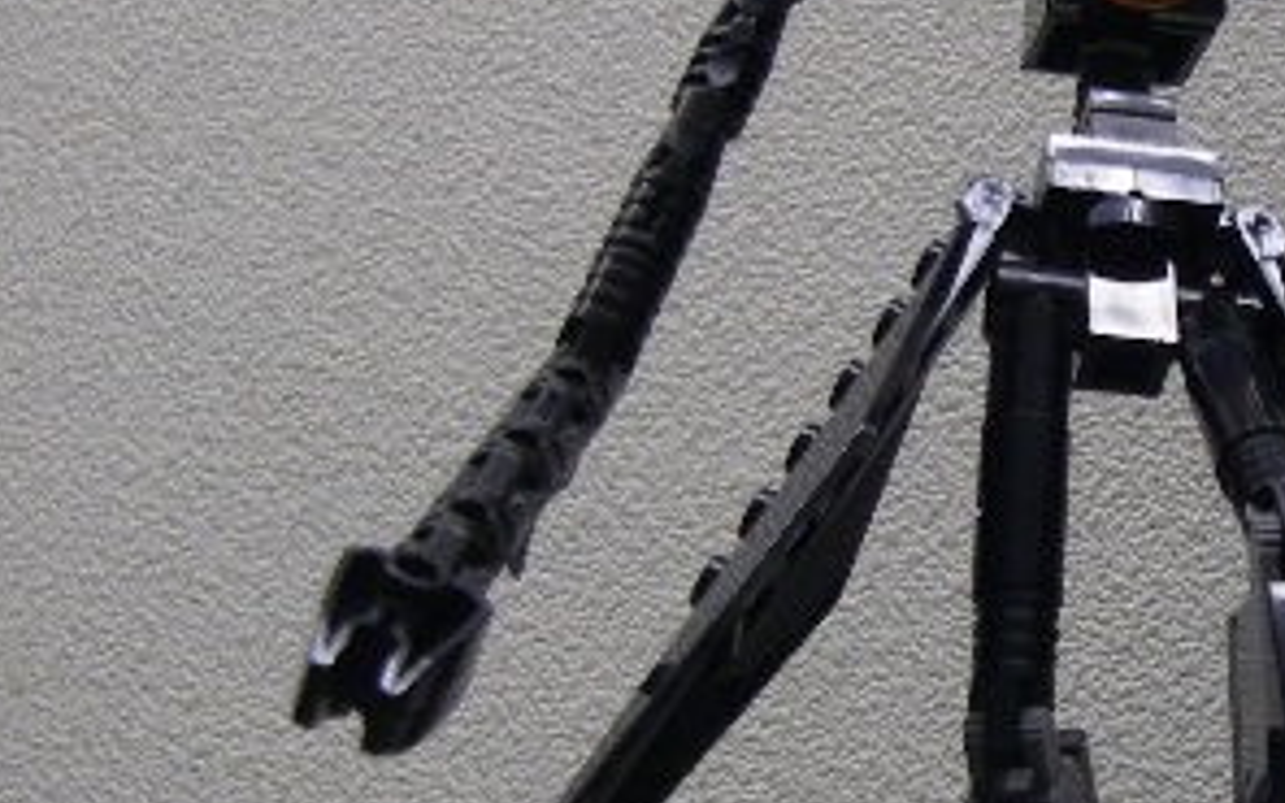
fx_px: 3047
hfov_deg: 23.4
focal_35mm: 87
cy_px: 456
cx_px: 1072
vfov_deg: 15.0
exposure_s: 1/20
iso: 160
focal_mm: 6.3
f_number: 3.3
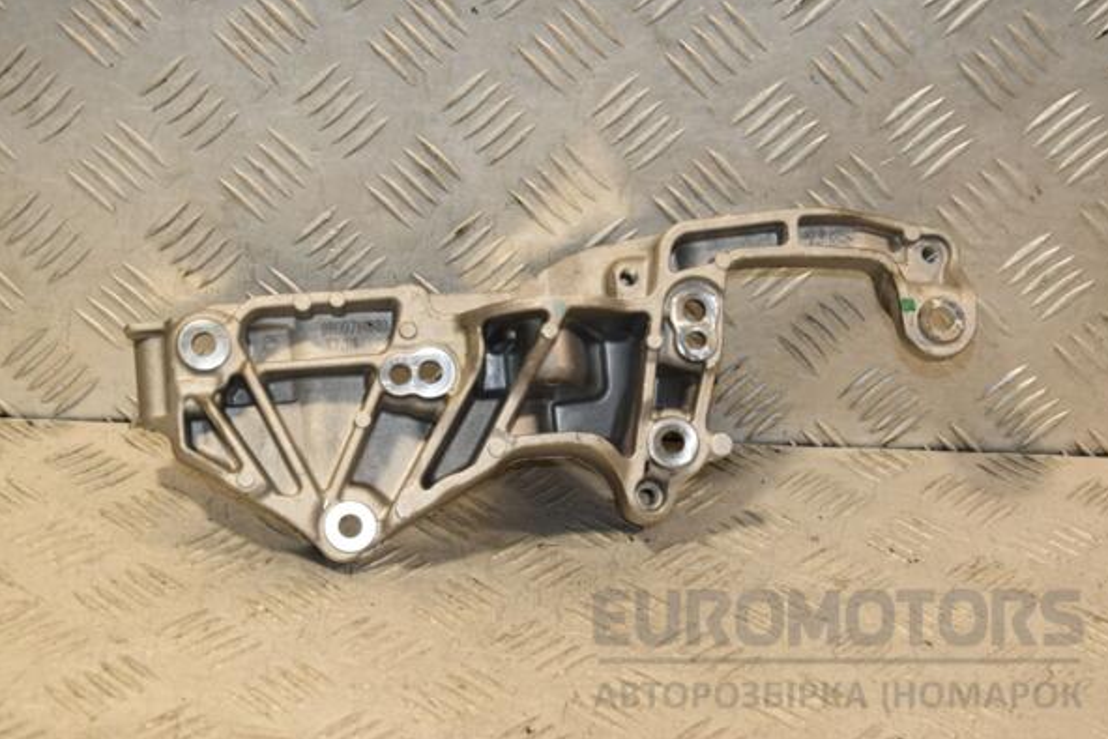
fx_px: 2247
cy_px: 369
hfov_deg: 27.7
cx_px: 558
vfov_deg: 18.7
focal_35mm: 73
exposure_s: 1/200
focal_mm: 48
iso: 800
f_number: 7.1
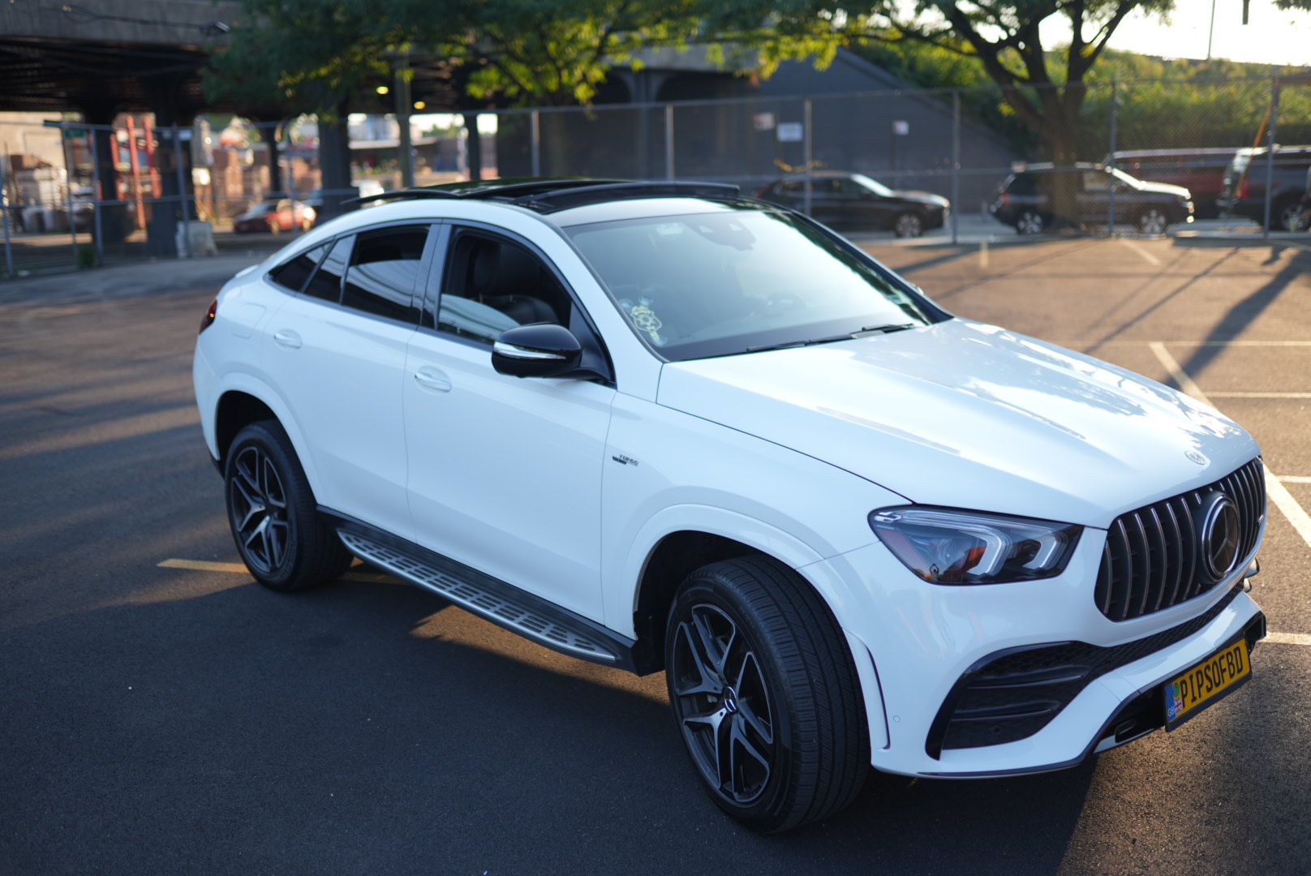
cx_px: 656
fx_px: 1275
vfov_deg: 37.9
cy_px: 438
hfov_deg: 54.4
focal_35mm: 35
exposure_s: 1/1000
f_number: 1.4
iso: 100
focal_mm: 35
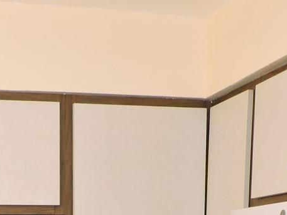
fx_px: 697
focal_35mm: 84
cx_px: 41
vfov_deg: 15.5
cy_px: 365
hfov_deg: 22.8
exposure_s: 1/40
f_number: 3
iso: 360
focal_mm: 4.3
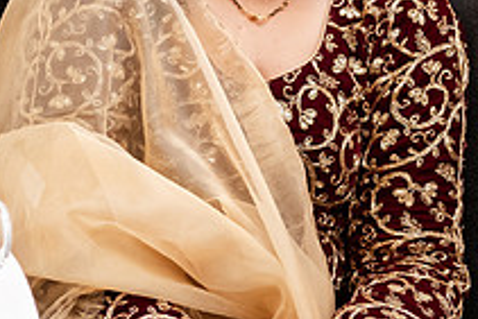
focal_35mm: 165
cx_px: 104
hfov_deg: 12.4
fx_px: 2192
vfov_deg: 8.2
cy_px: -110
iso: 2500
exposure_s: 1/160
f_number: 3.2
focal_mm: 60
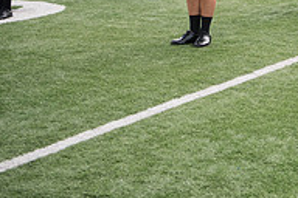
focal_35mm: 127
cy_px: -81
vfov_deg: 10.5
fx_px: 1051
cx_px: 312
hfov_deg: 15.8
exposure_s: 1/2000
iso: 400
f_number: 2.8
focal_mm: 42
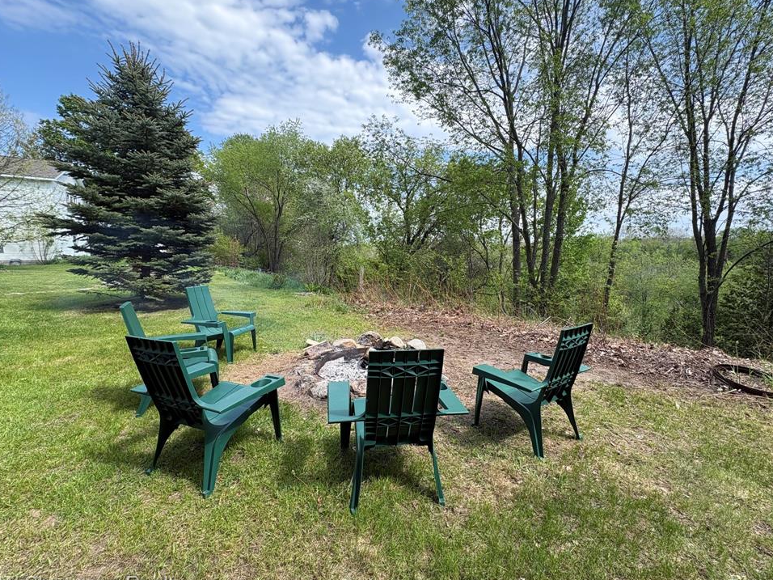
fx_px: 335
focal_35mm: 15
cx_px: 395
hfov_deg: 98.2
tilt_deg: -5.3
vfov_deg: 81.7
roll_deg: -1.3
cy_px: 288
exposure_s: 1/518
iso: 40
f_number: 2.2
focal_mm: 2.22
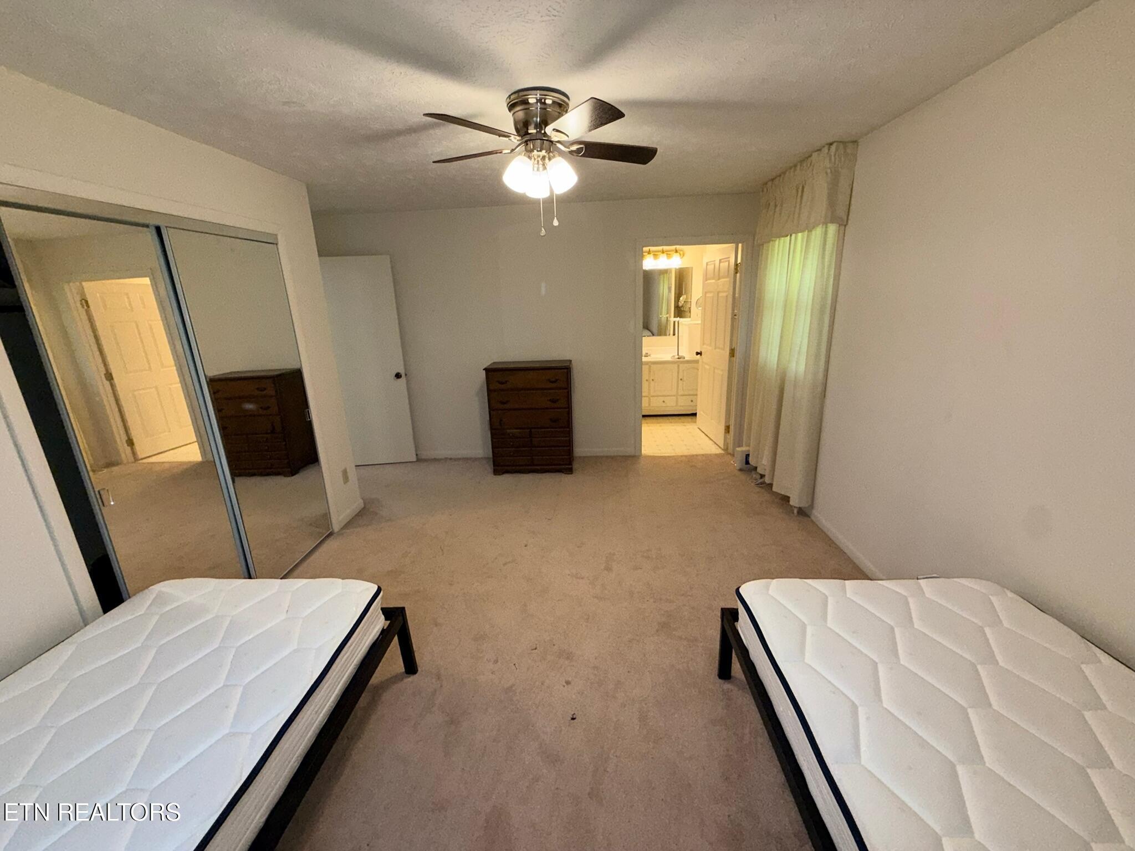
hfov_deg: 102.1
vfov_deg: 85.7
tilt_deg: -15.6
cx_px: 568
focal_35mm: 14
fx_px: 459
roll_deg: +2.1
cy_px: 426
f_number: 2.2
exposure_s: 1/60
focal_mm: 2.22
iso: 80
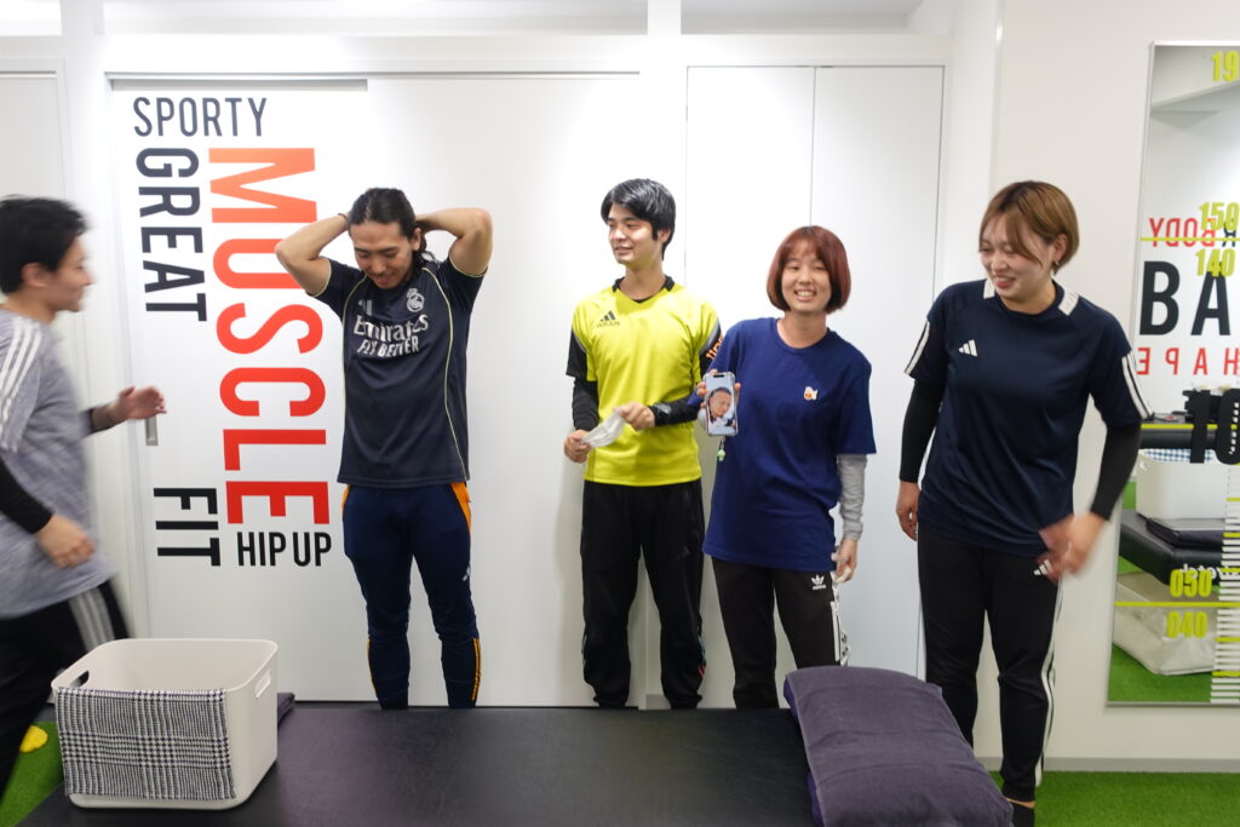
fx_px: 1068
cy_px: 414
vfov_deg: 42.3
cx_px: 620
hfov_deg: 60.3
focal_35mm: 31
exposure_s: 1/30
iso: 125
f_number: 2.5
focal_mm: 12.04
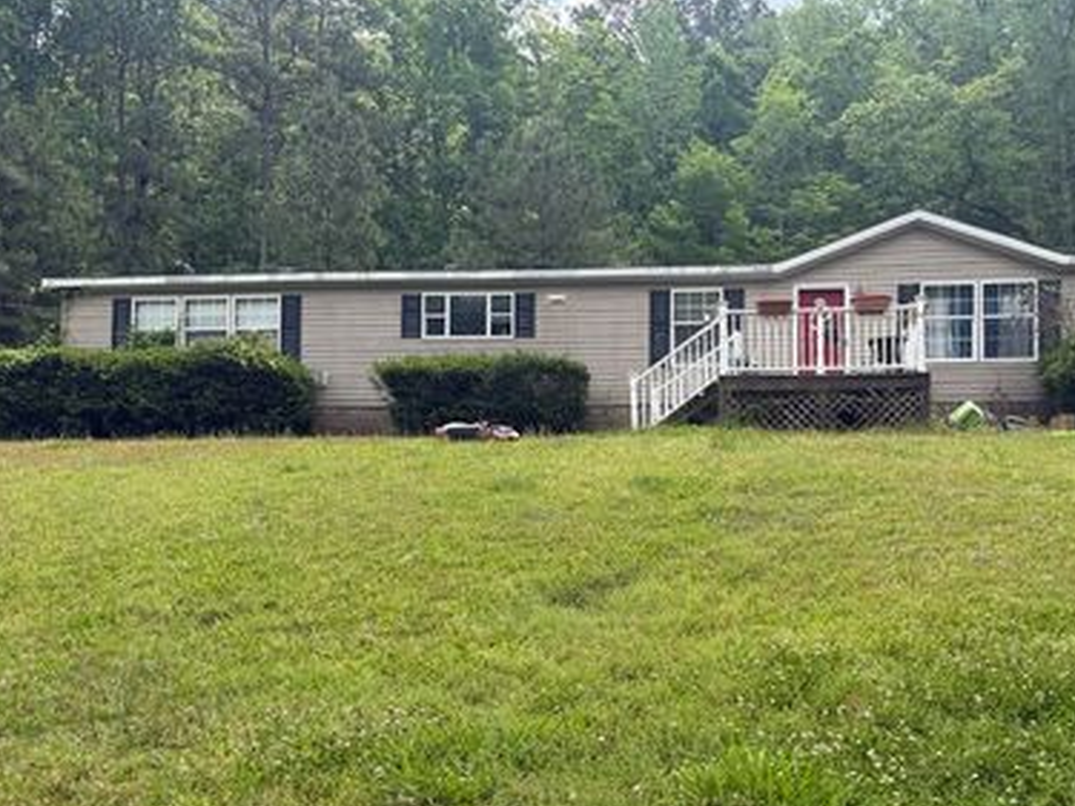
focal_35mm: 32
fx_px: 993
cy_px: 463
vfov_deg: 44.0
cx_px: 705
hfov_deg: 55.8
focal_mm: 6.76
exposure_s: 1/979
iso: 80
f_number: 1.78
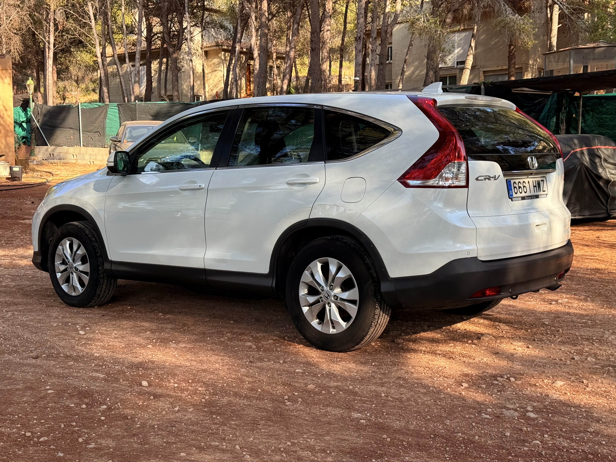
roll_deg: +0.0
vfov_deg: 30.3
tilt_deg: -4.5
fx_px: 854
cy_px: 231
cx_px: 308
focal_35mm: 48
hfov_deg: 39.7
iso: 64
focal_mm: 6.76
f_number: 1.78
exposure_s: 1/681
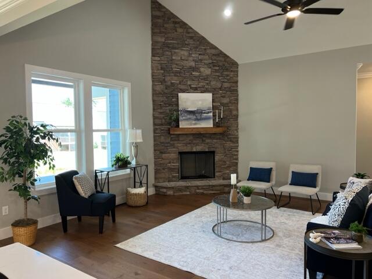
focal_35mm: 26
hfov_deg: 67.3
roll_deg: +0.1
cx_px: 186
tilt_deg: -3.1
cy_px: 140
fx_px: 279
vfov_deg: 53.1
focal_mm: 5.7
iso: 100
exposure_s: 1/120
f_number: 1.5
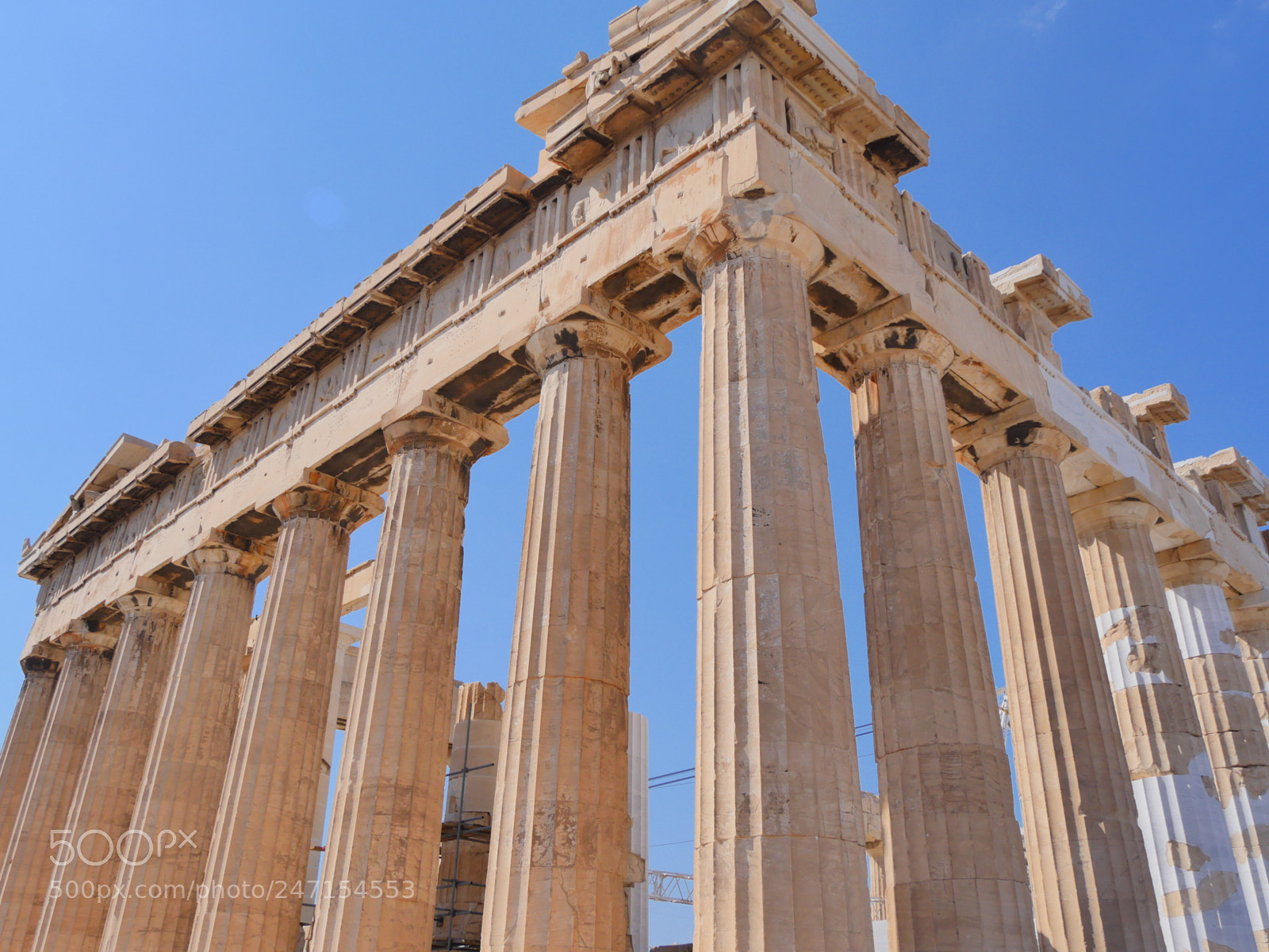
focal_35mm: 28
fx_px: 1026
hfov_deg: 63.4
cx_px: 634
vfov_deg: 49.7
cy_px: 476
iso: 800
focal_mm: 14
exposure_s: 1/640
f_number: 9
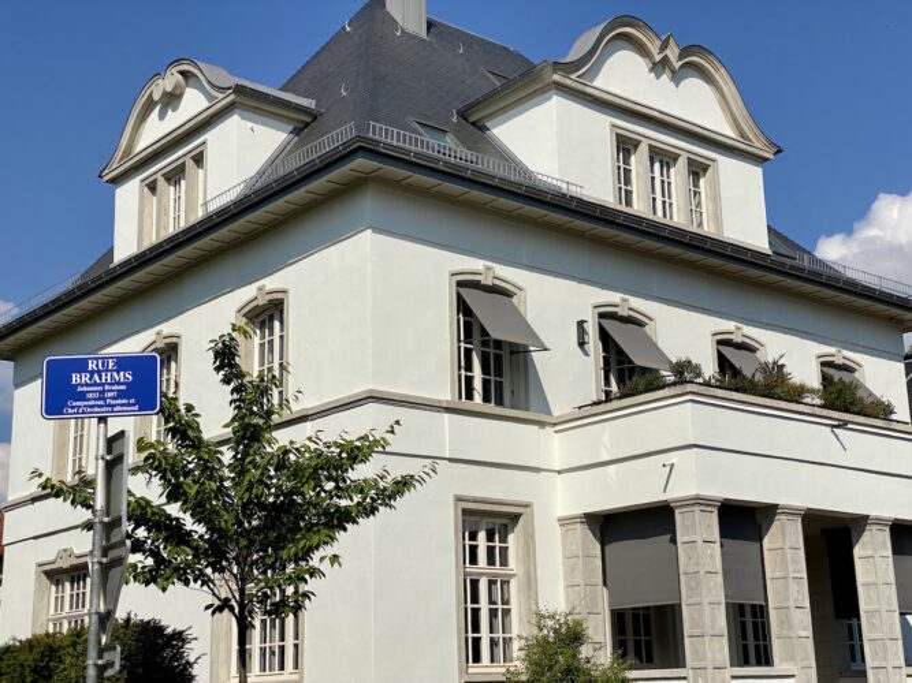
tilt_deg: +14.5
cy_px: 342
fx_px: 1370
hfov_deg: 36.8
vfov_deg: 28.0
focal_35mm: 52
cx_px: 456
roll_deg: +1.1
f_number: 2
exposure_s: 1/2817
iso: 20
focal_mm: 6
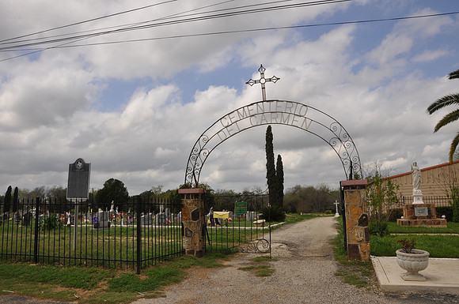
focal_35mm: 27
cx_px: 230
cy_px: 152
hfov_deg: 67.5
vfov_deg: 47.8
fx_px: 344
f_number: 11
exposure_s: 1/125
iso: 200
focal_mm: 18
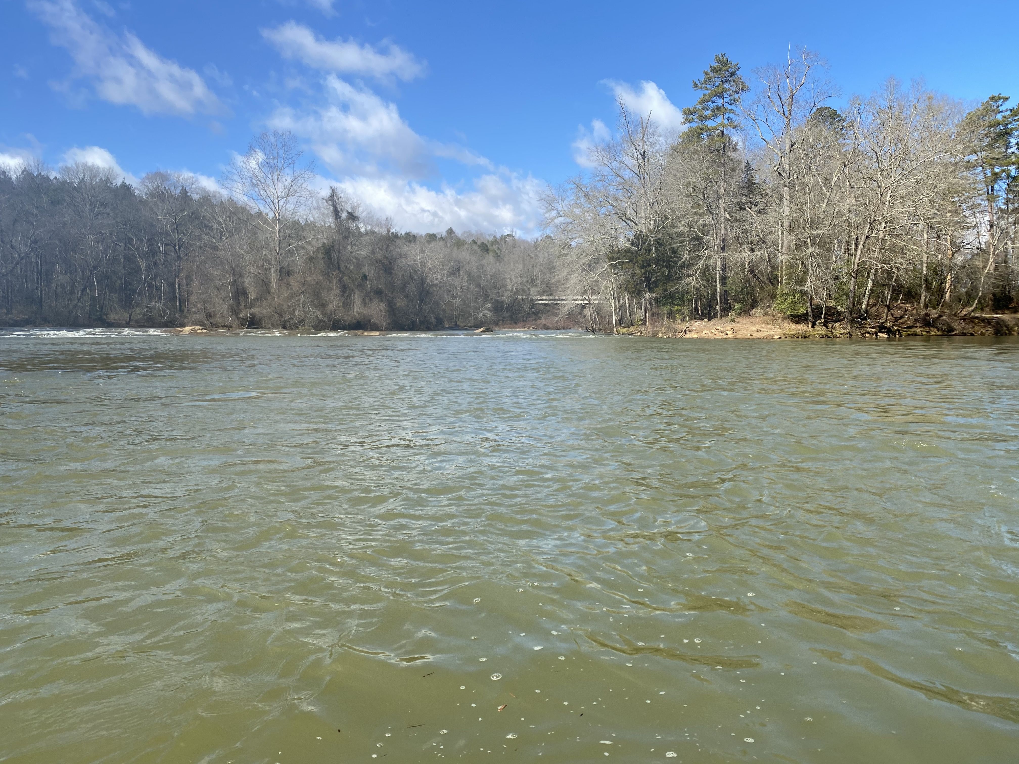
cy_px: 382
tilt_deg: -2.3
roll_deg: -0.5
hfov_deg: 67.3
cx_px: 510
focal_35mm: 26
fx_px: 765
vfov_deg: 53.1
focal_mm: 4.25
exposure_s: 1/1927
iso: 32
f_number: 1.8
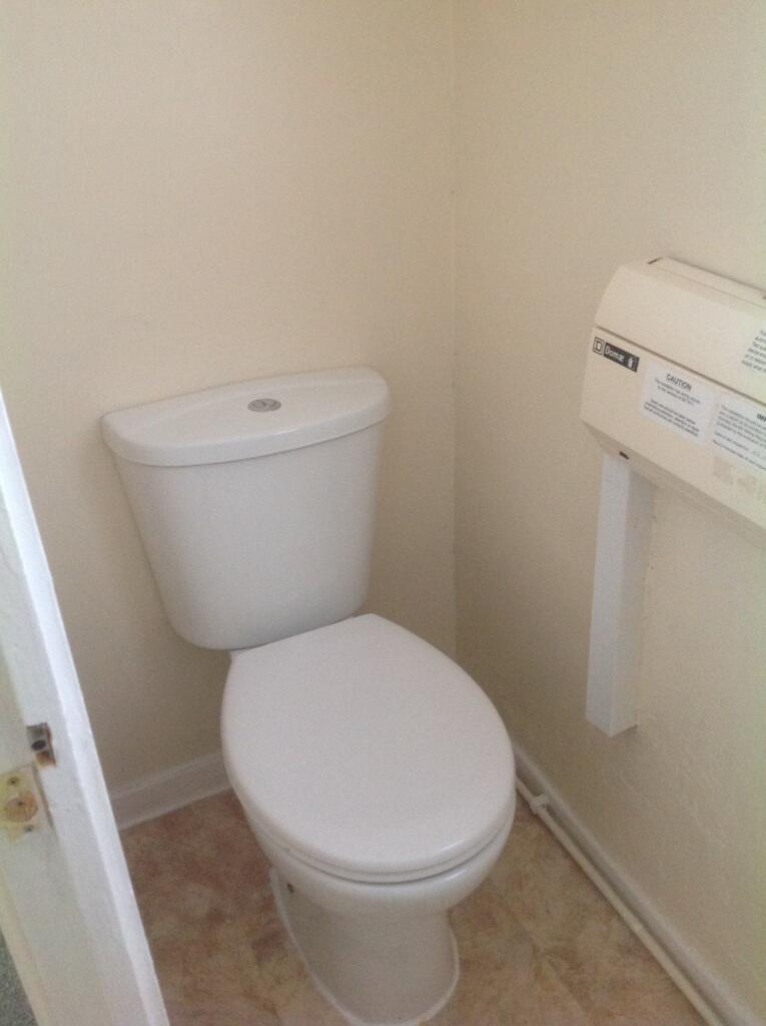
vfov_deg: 52.7
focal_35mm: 35
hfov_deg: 40.6
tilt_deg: -30.2
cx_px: 383
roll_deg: +4.2
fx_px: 1035
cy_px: 513
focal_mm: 4.28
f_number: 2.4
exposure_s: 1/15
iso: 200
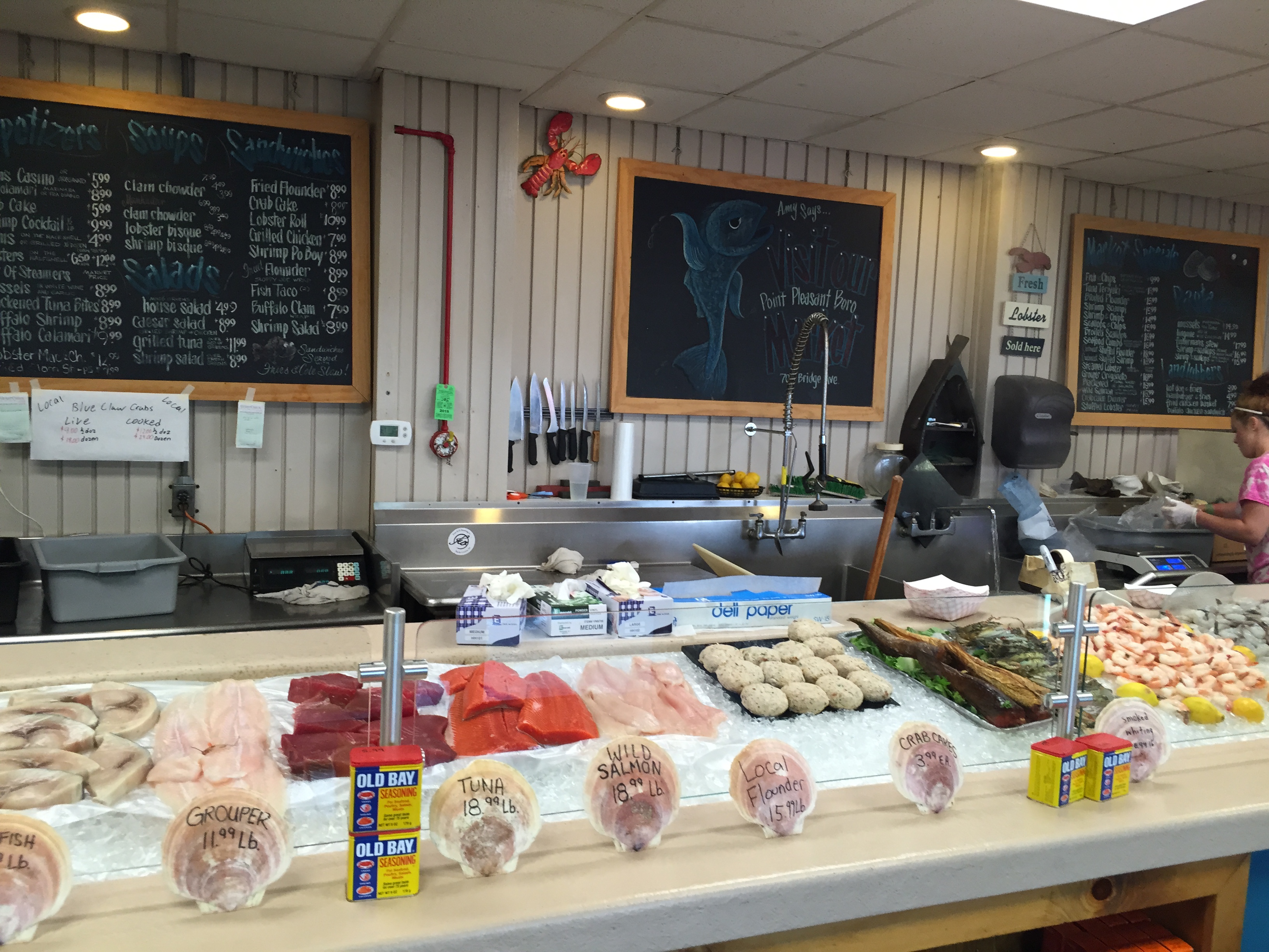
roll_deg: -4.4
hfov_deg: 61.7
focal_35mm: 29
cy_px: 476
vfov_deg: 48.2
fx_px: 1063
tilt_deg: -4.2
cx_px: 634
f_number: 2.2
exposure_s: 1/30
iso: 80
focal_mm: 4.15
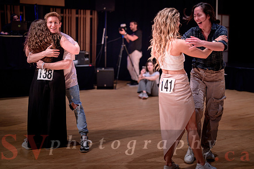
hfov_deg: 35.2
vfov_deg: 23.9
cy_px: 73
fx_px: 399
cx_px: 144
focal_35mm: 57
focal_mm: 50
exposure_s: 1/250
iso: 1250
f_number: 1.2
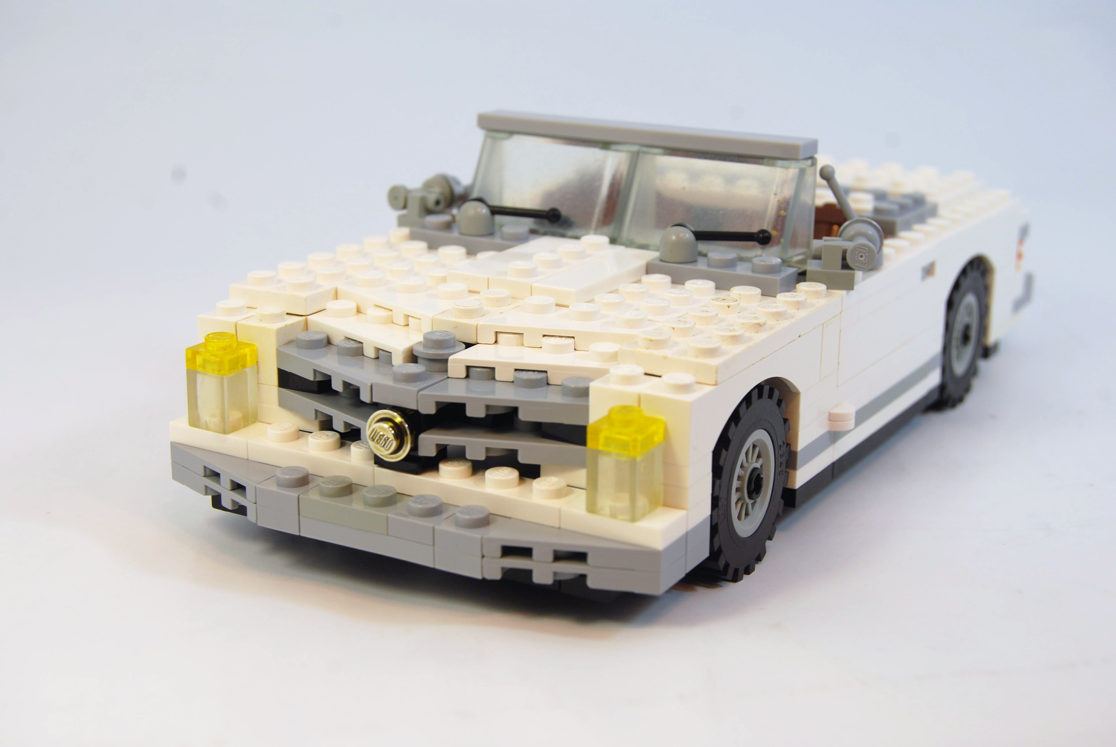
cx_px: 558
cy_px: 374
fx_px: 1769
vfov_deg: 23.8
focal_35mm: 57
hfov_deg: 35.0
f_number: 8
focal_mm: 38
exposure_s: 1/60
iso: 110
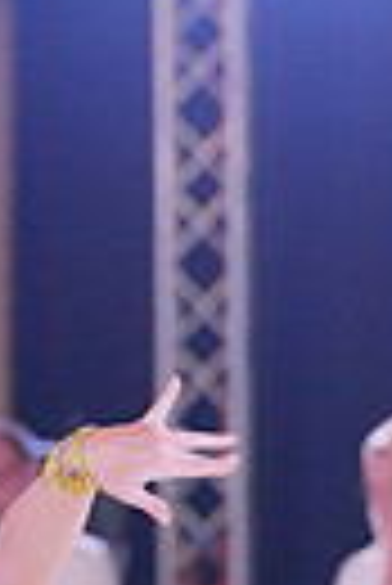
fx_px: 8063
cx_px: 295
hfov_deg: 2.8
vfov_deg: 4.1
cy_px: 918
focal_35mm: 495
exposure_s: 1/500
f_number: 3.5
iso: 6400
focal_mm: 111
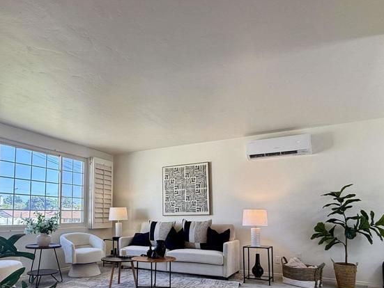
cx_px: 167
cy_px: 195
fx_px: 289
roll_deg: -0.6
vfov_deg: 52.0
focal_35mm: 26
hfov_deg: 67.0
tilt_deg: +4.6
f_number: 2.2
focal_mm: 2.22
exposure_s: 1/120
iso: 64
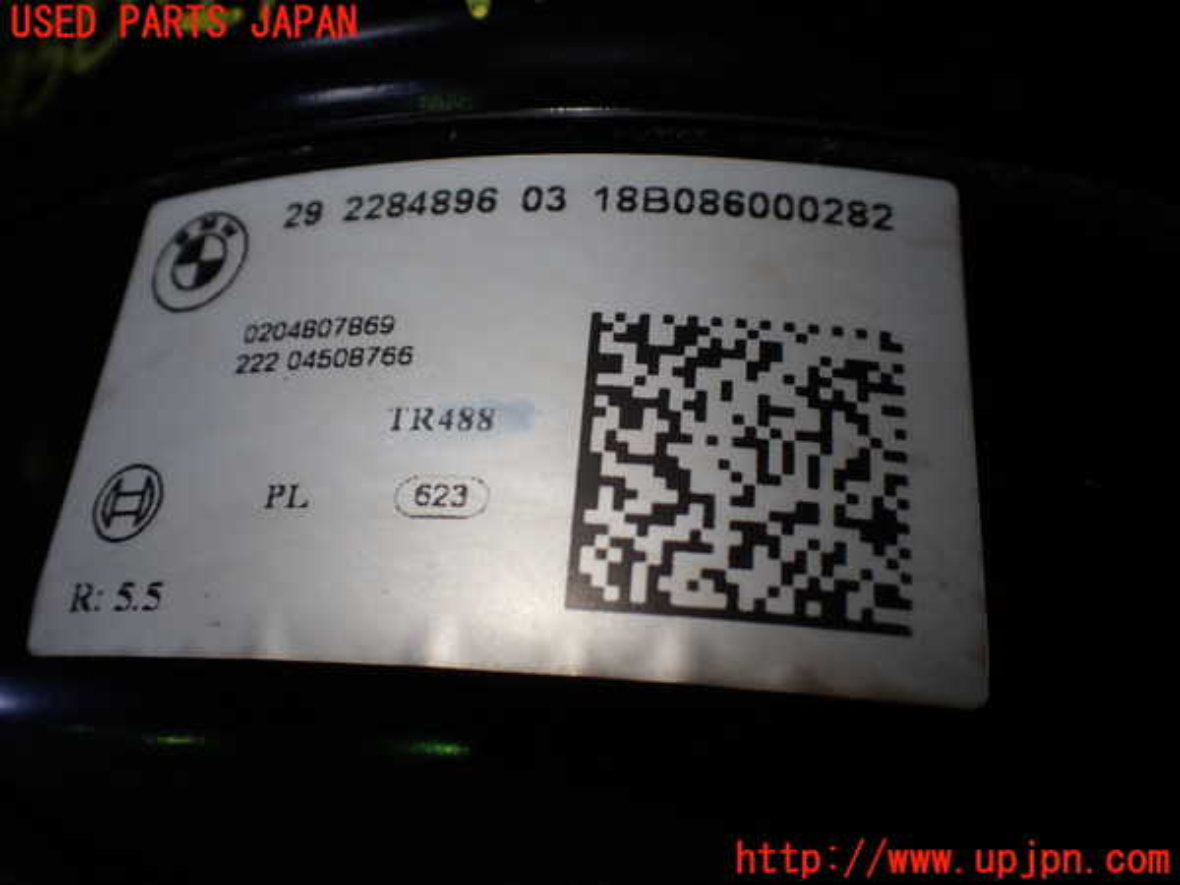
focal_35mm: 30
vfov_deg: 46.8
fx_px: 1023
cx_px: 590
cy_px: 442
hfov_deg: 60.0
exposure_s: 1/200
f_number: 2.3
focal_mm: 5.4
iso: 100
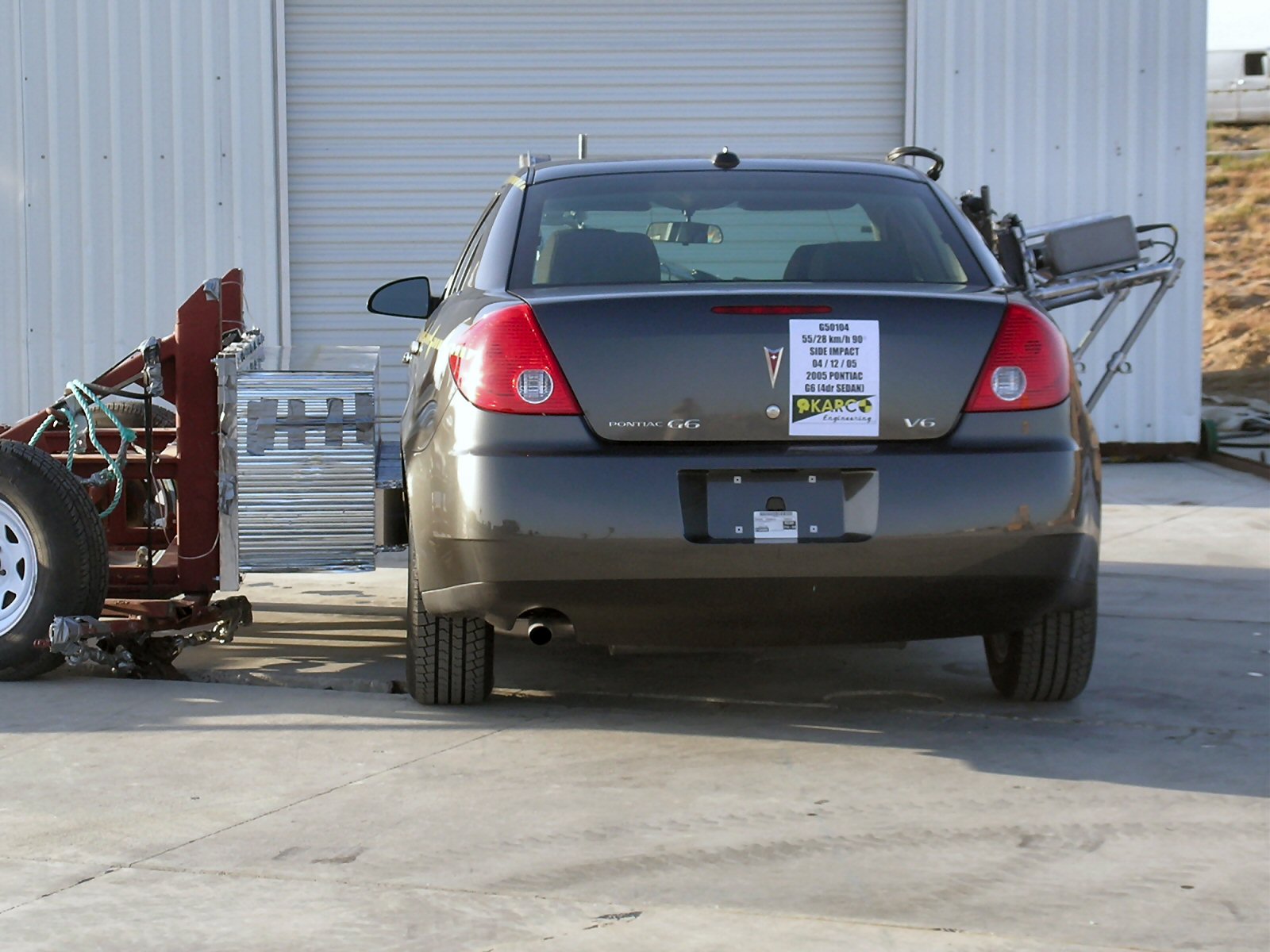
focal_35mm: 75
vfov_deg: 19.6
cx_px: 635
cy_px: 476
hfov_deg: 26.0
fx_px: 2752
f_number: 5.7
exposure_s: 1/112
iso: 50
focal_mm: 15.6
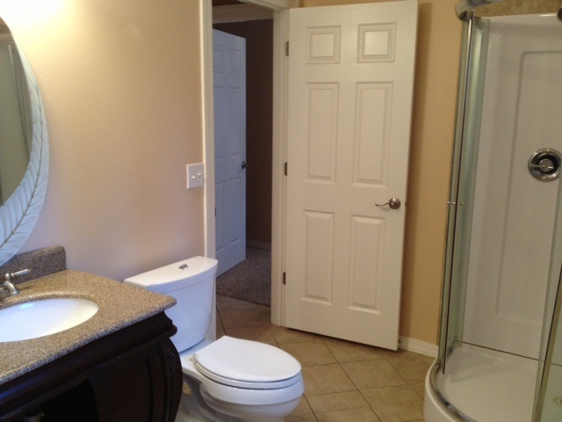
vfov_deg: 40.7
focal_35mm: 35
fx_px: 568
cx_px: 281
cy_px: 211
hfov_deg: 52.6
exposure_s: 1/20
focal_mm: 4.28
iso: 100
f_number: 2.4
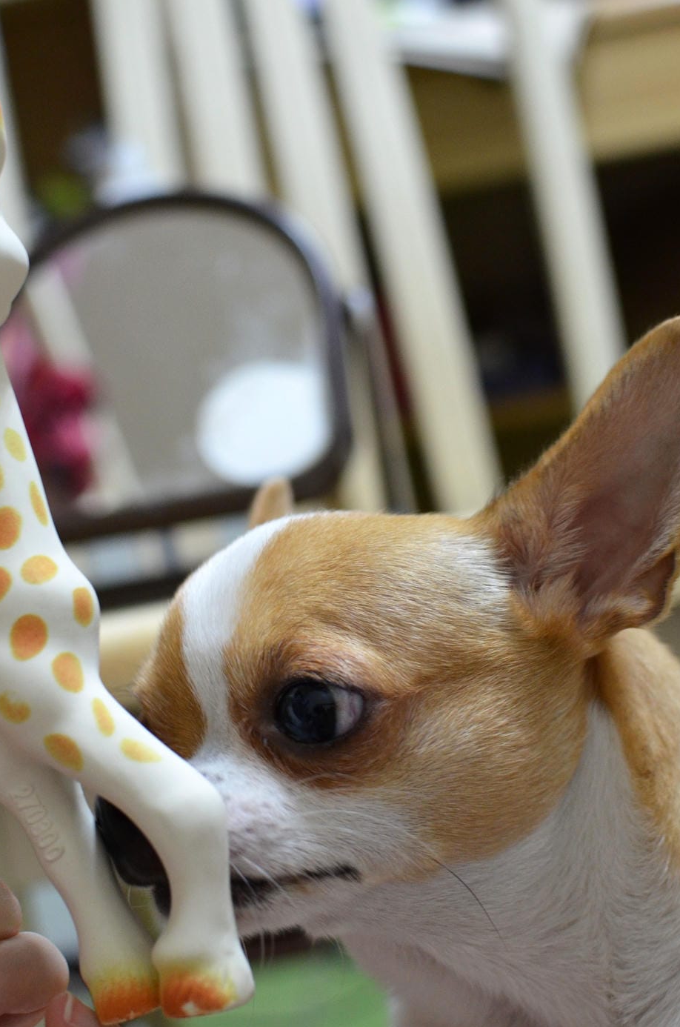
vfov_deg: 29.3
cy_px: 646
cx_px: 286
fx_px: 1954
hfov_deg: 19.7
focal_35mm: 69
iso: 1250
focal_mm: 35
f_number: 3.5
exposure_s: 1/50
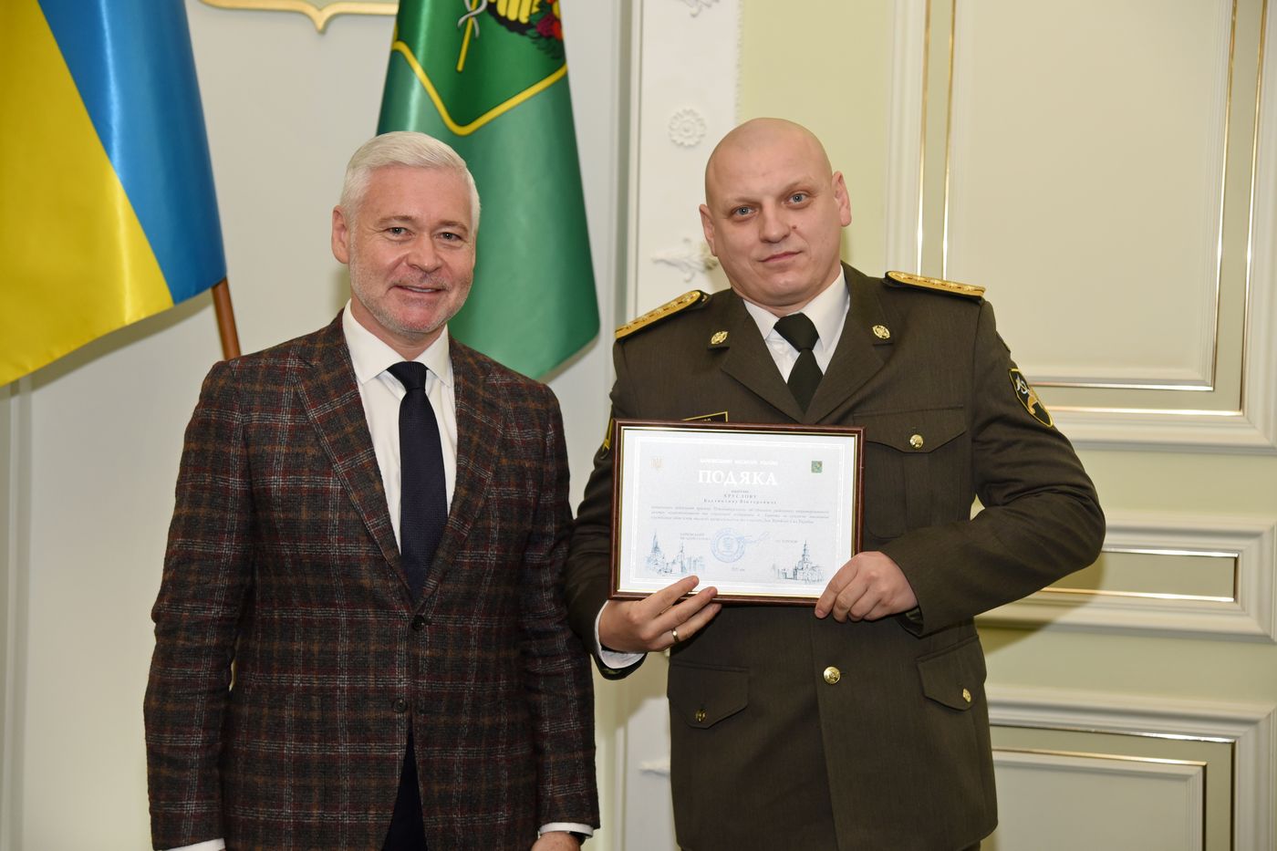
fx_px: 2341
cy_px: 426
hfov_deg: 30.5
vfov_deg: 20.6
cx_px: 638
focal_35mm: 66
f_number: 4
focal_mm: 66
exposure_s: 1/200
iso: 800
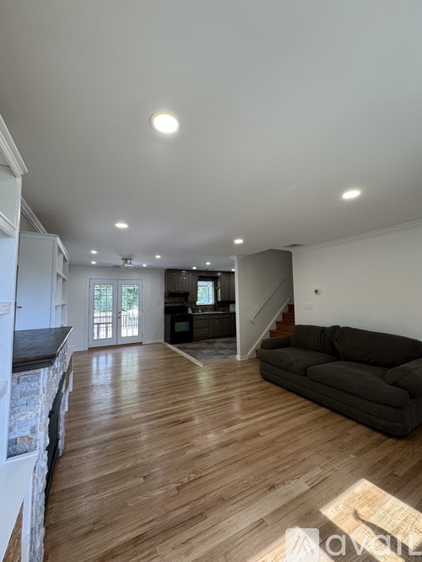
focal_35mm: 14
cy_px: 281
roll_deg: +0.6
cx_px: 211
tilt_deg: +4.0
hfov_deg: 85.7
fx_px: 228
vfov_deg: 102.1
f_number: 2.2
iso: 160
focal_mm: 2.22
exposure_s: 1/120
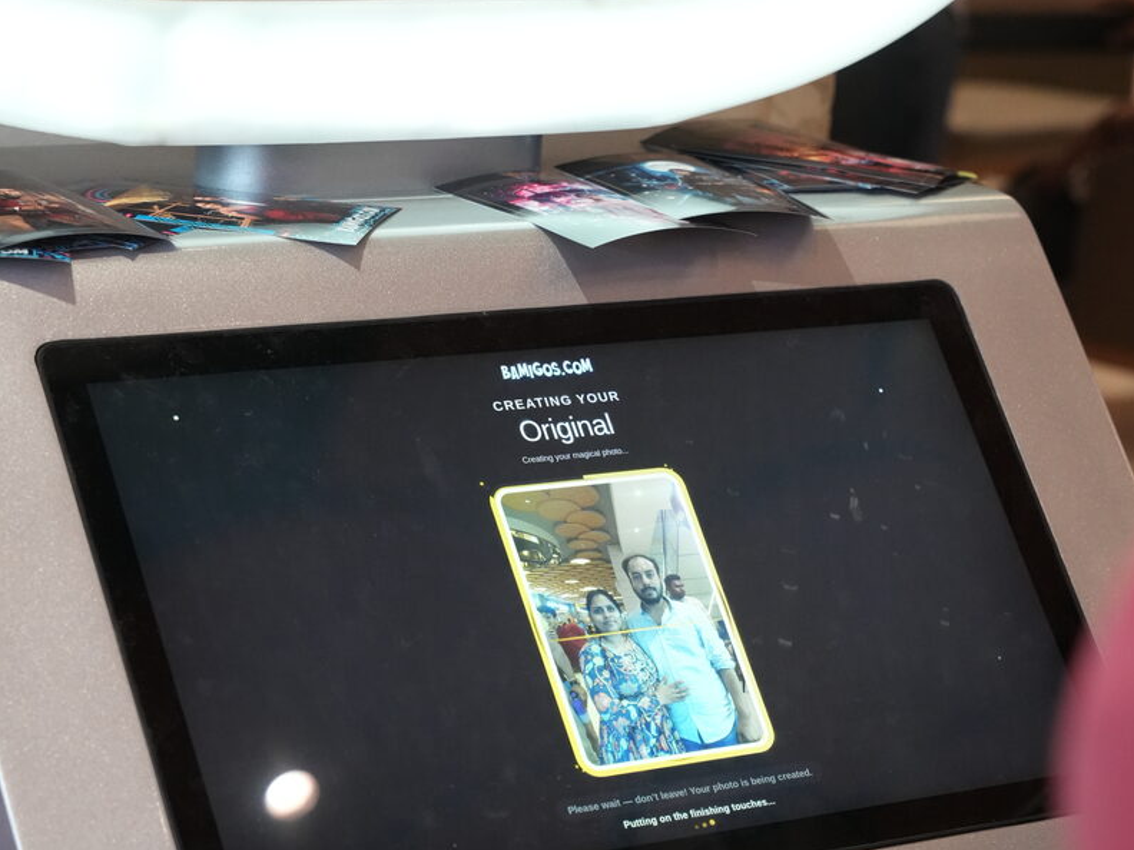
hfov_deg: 19.3
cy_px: 658
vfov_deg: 14.4
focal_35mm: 102
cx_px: 571
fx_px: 3341
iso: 5000
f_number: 5
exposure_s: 1/160
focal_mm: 70
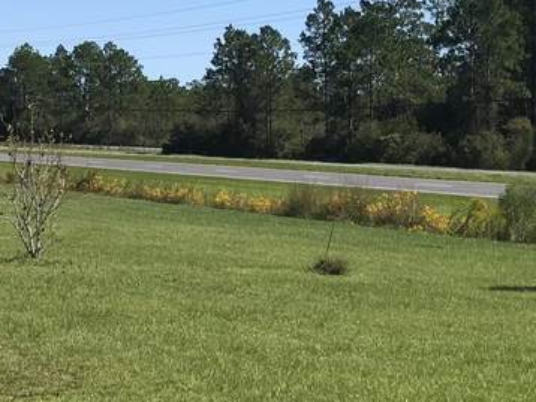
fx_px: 1549
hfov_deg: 19.6
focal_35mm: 100
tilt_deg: +1.1
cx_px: 252
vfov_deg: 14.8
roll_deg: -1.6
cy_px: 120
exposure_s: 1/2128
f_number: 1.8
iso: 20
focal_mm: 3.99
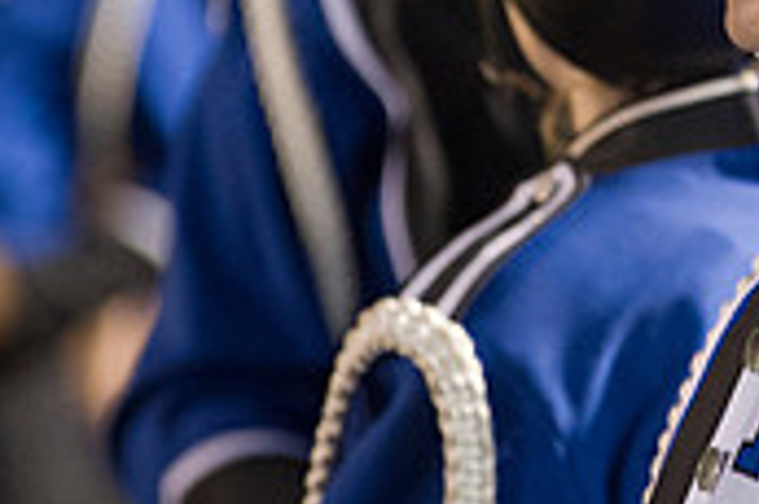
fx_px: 14112
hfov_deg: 3.1
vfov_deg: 2.0
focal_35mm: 670
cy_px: -75
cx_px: 913
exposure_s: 1/160
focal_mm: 200
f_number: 2.8
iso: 3200
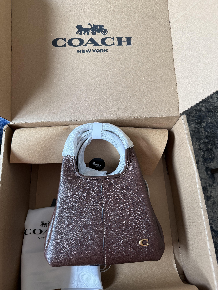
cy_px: 145
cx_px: 109
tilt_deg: -65.1
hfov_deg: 56.8
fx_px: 202
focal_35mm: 24
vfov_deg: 71.6
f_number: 1.78
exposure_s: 1/121
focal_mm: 6.76
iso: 125
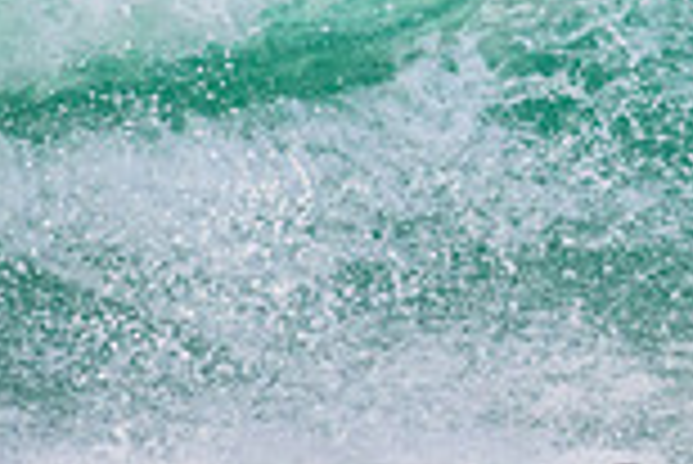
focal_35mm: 3283
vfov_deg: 0.4
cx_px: 1054
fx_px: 63256
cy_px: -304
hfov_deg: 0.6
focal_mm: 800
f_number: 11
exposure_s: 1/2000
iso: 4000
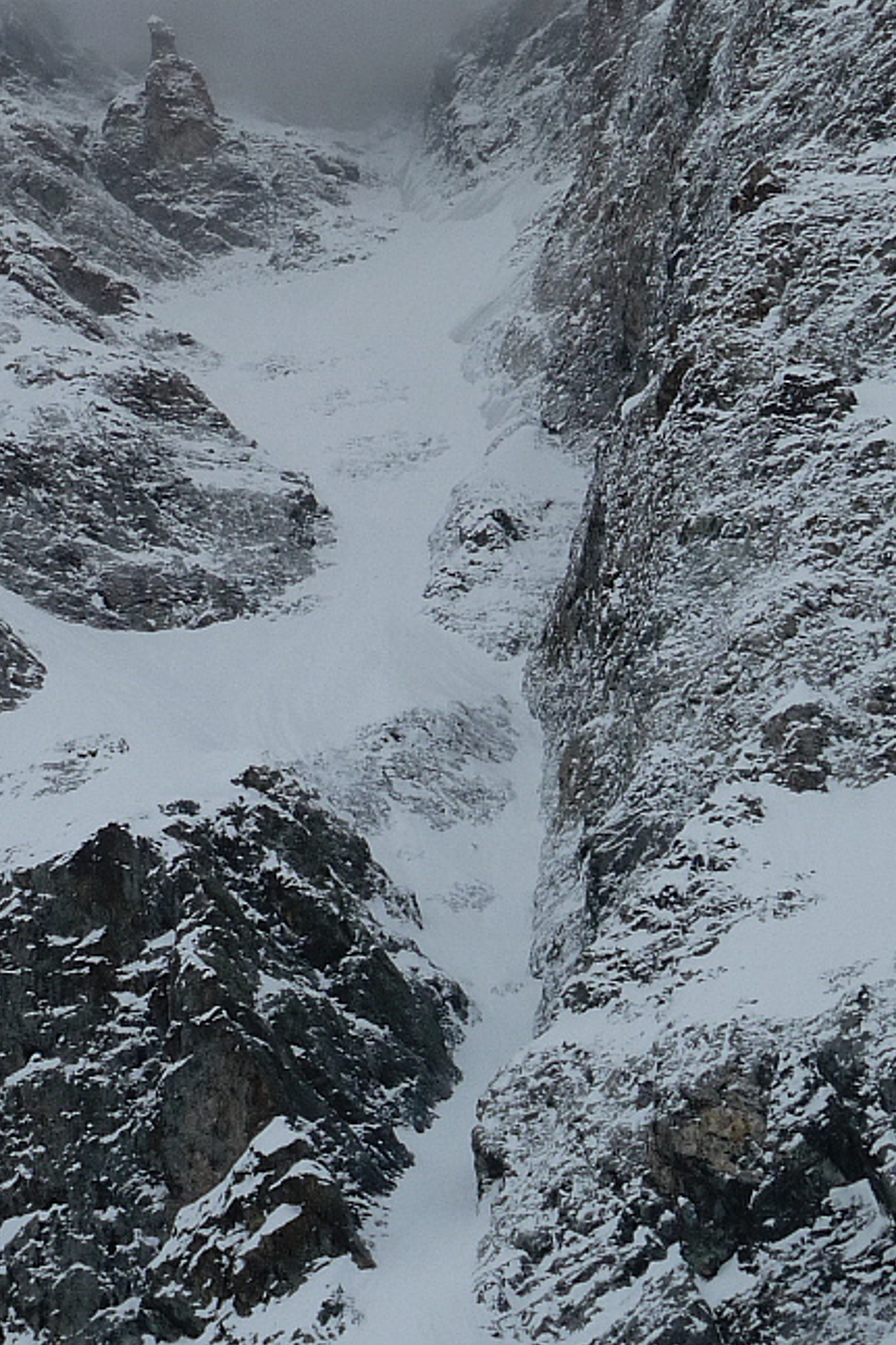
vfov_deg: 15.9
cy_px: 696
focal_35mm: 129
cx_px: 348
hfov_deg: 10.6
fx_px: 4818
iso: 100
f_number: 11
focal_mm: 11.3
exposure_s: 1/320
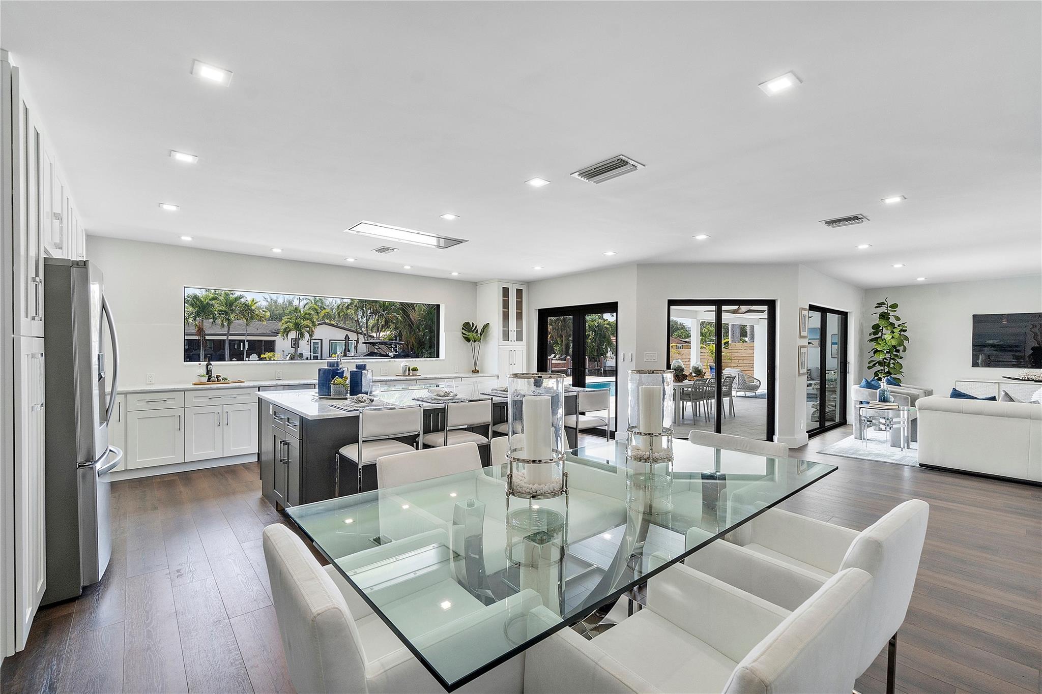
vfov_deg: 77.3
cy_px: 347
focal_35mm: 15
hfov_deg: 100.4
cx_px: 521
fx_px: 434
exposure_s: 1/30
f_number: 11
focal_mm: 10
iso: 160
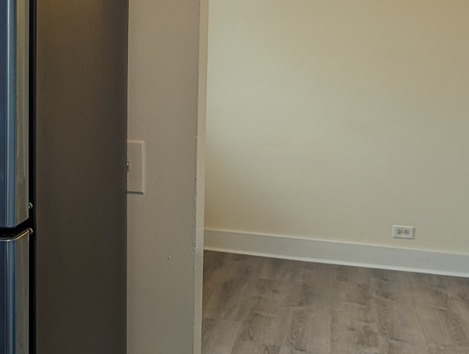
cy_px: 83
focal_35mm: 61
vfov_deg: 23.8
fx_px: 828
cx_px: 28
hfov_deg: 30.0
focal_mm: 6.81
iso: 59
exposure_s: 1/60
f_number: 1.85
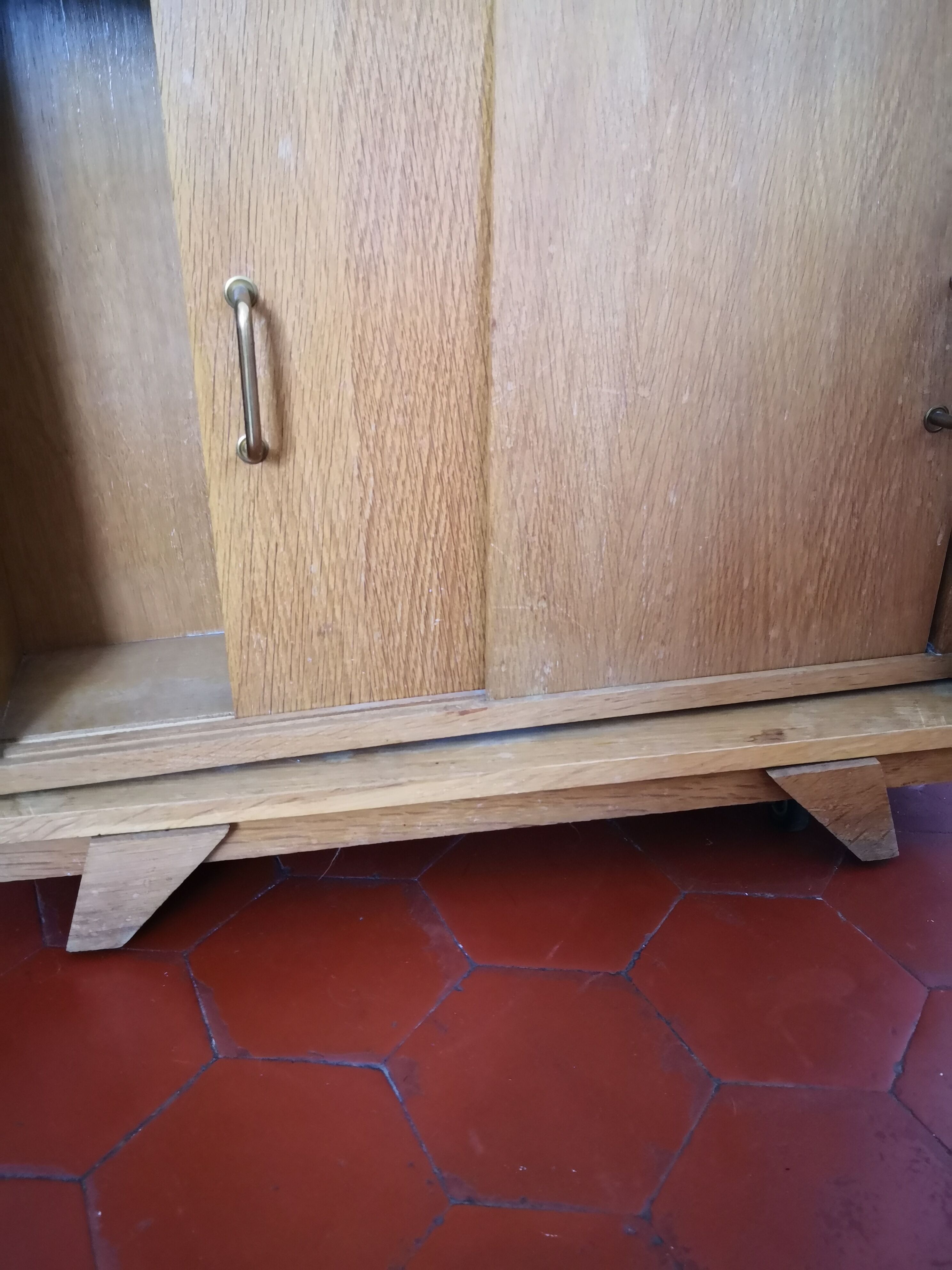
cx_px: 476
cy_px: 635
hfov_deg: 51.4
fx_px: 990
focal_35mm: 27
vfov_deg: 65.3
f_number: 1.6
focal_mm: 3.95
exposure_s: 1/16.7
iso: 640
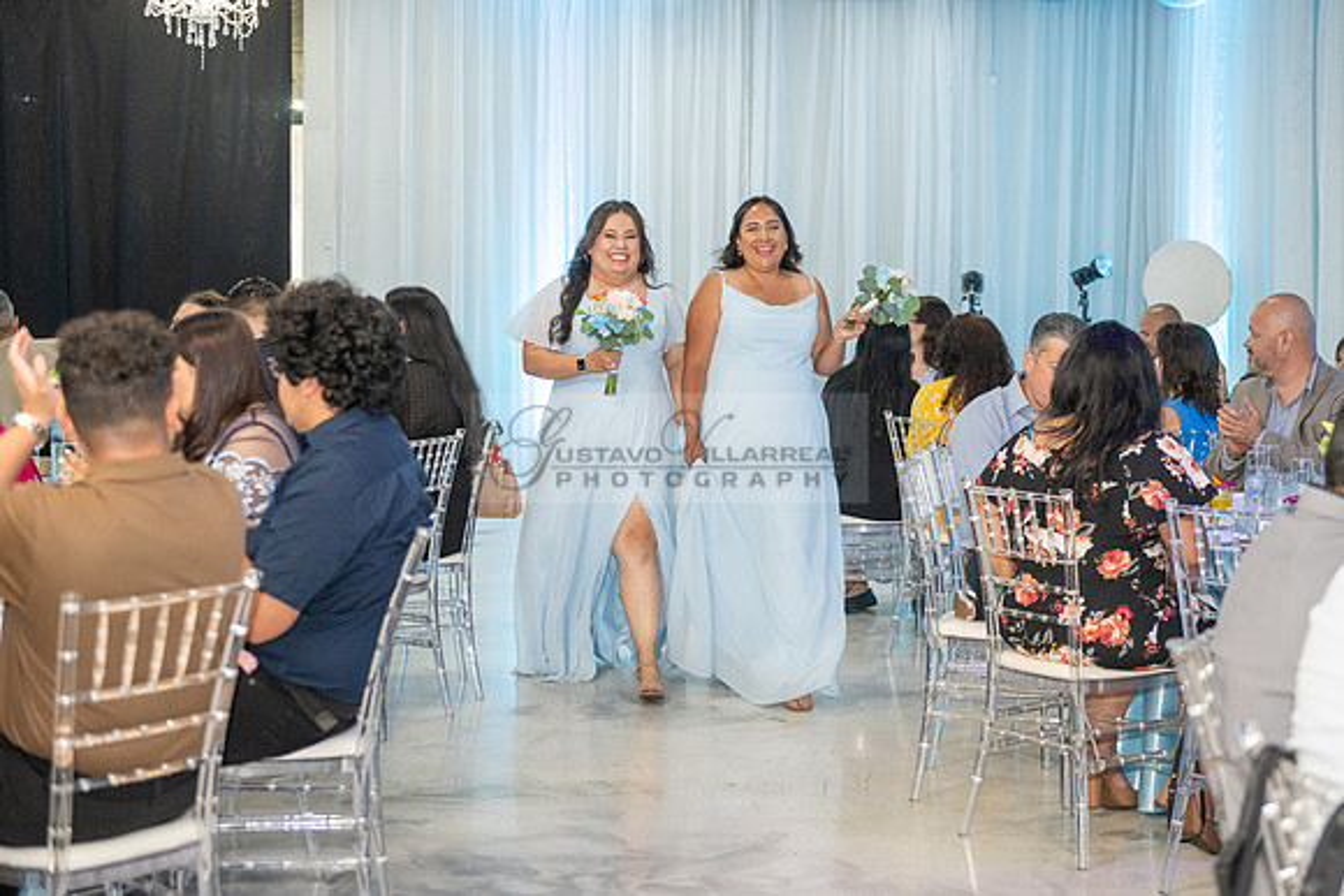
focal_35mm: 61
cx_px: 746
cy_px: 411
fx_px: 2281
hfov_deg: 32.8
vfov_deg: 22.2
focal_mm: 55
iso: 1000
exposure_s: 1/160
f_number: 3.2
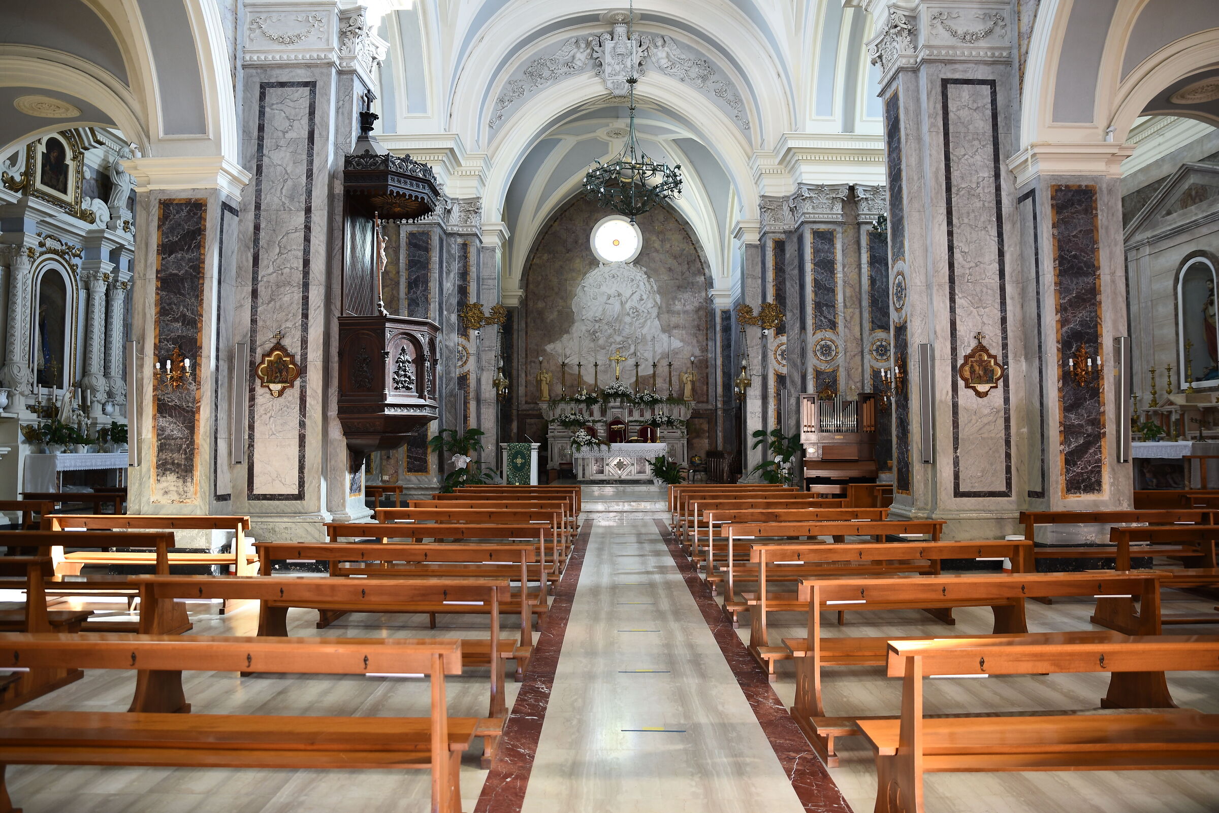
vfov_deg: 53.2
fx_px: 813
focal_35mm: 24
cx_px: 610
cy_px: 406
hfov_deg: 73.7
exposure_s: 1/15
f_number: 2.8
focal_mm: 24
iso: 250
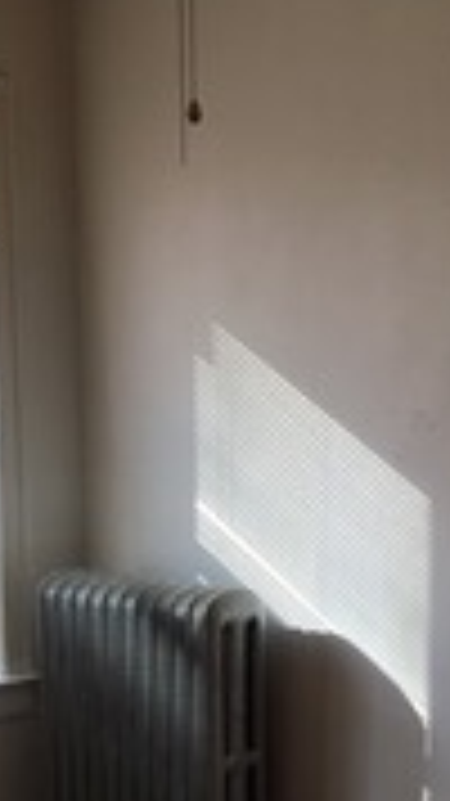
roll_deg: +0.7
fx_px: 1805
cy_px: 657
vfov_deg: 24.6
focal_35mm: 85
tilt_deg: -7.4
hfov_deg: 14.2
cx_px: 243
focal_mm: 4.15
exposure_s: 1/272
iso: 25
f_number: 2.2
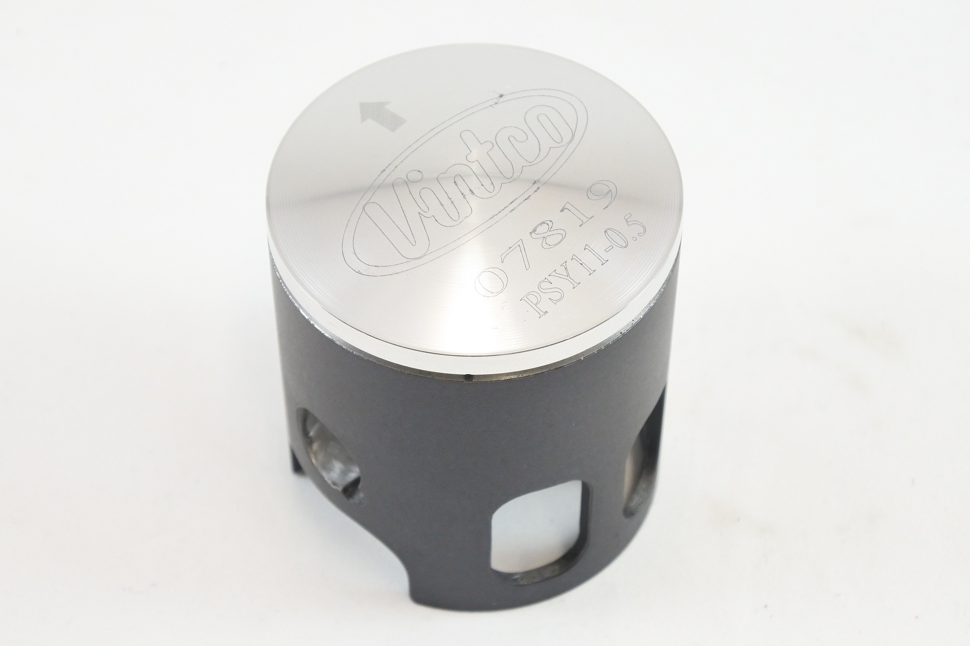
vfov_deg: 21.2
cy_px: 323
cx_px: 485
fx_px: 1724
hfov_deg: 31.4
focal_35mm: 64
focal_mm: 24
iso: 800
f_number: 5
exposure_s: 1/125
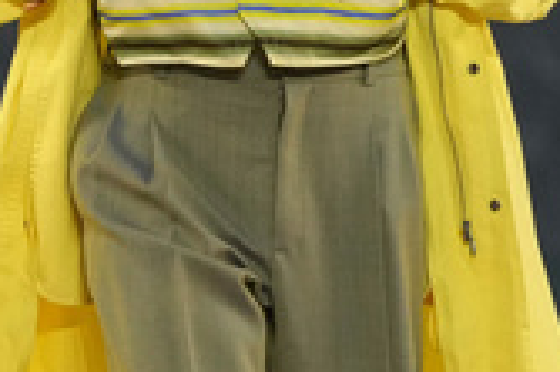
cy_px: 184
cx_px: -248
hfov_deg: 2.6
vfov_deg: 1.7
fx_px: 12308
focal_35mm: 792
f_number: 2.8
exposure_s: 1/4000
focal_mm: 129
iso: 2000
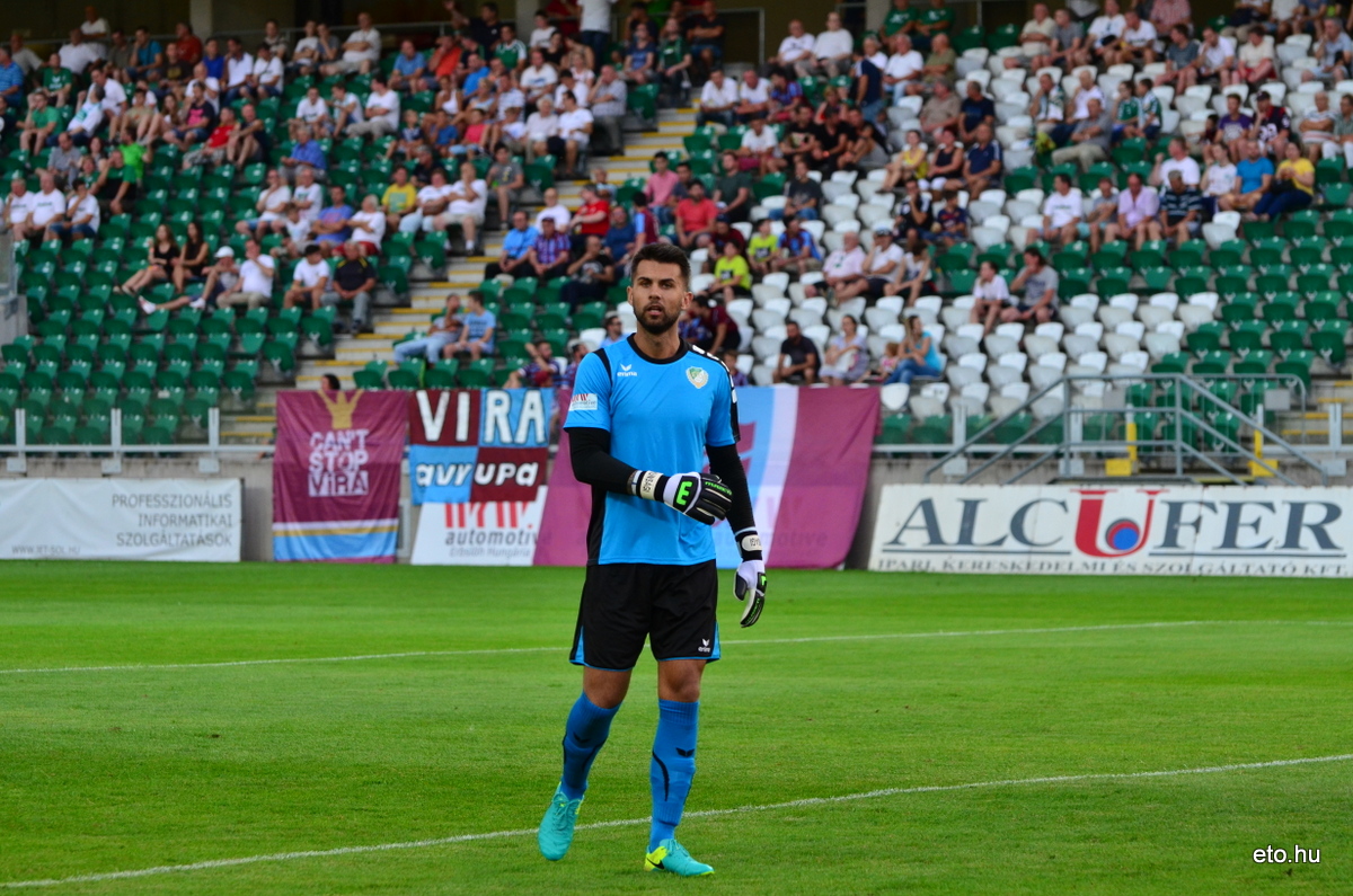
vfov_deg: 8.1
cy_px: 448
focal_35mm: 168
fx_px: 6301
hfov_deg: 12.3
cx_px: 676
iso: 800
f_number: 5
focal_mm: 112
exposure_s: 1/400
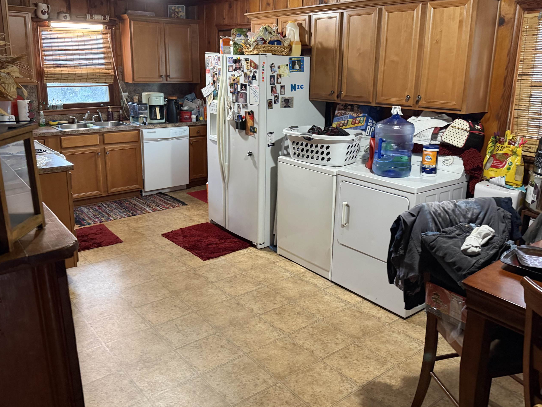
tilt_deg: -10.4
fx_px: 454
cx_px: 281
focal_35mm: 29
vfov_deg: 48.0
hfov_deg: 61.6
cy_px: 171
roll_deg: -1.3
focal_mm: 6.76
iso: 500
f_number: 1.78
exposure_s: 1/60
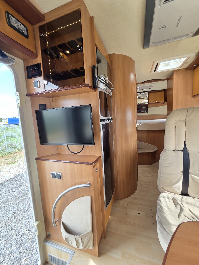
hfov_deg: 89.9
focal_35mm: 13
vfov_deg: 106.2
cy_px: 132
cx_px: 100
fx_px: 100
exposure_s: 1/109
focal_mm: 2.2
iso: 50
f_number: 2.2
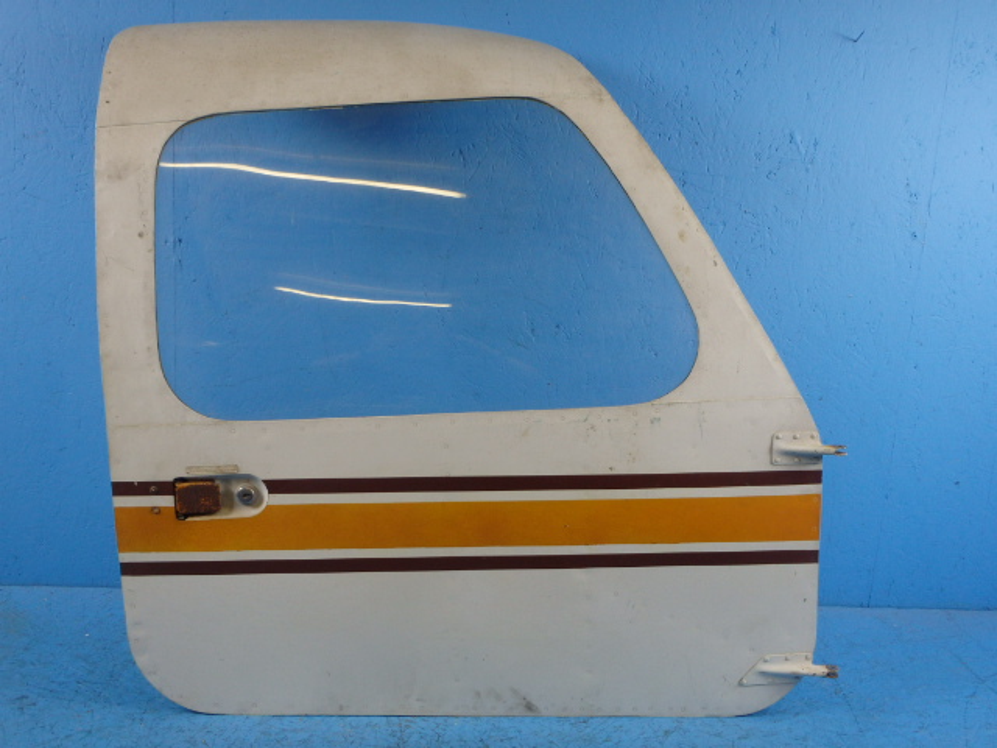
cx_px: 498
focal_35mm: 28
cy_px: 374
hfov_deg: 63.4
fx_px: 806
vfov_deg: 49.7
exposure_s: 1/40
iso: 200
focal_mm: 5
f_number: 3.9
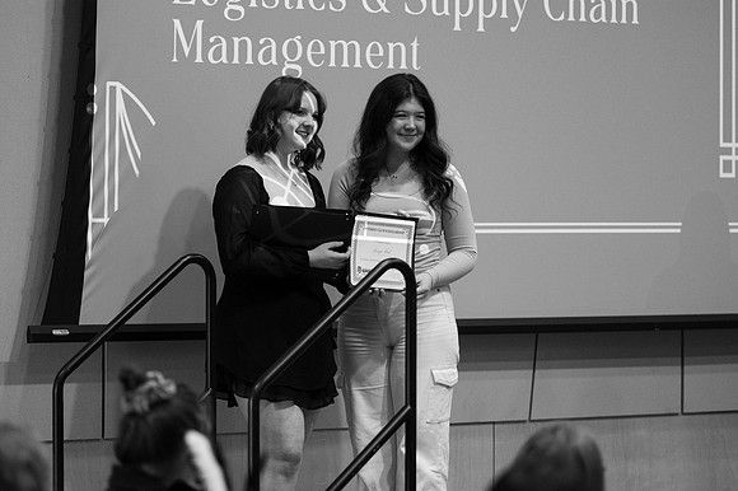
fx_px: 3507
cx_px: 368
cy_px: 184
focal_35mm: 171
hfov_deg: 12.0
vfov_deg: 8.0
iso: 3200
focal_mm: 135
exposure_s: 1/125
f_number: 2.8
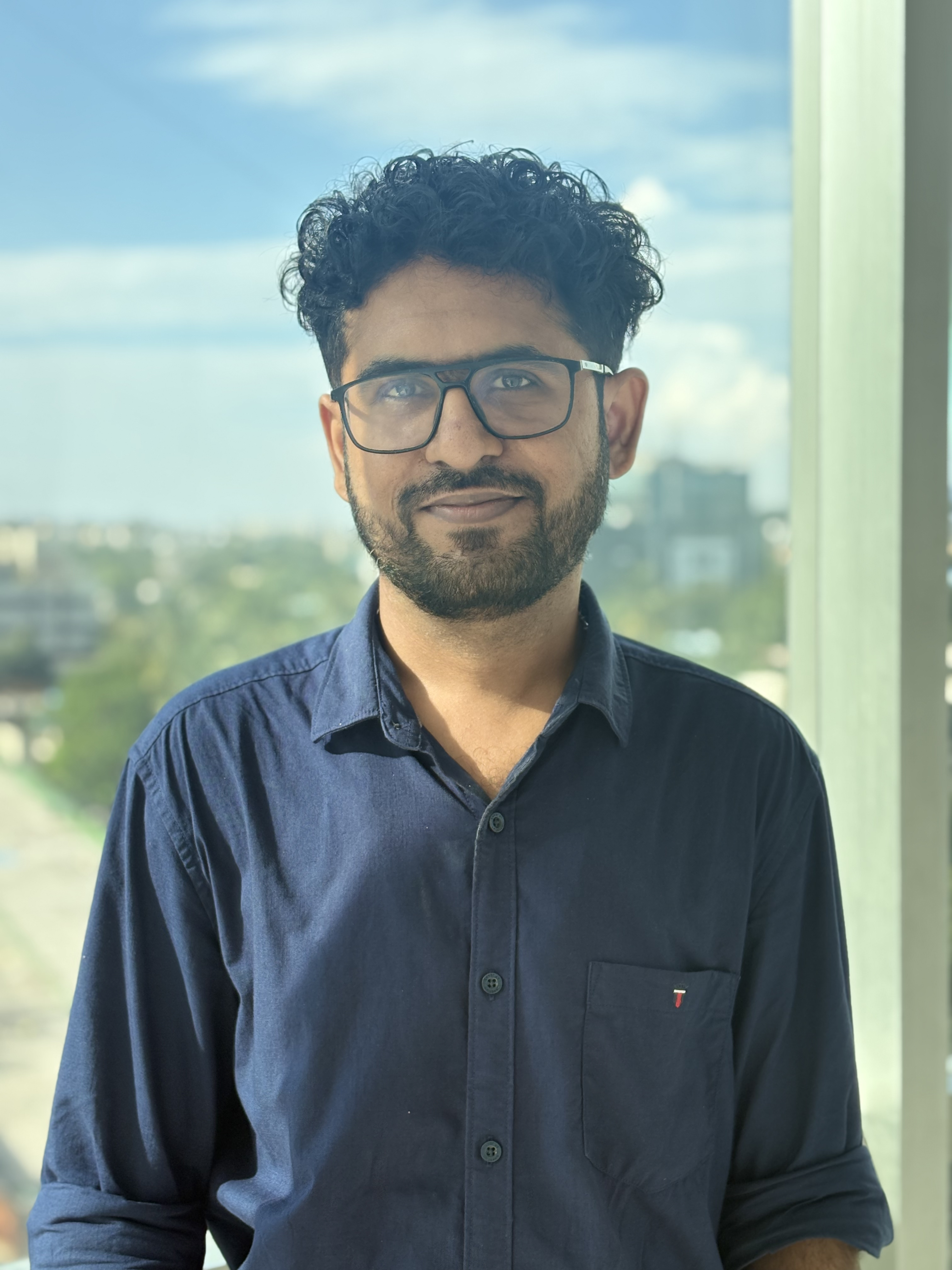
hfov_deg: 28.0
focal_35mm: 52
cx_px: 476
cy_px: 635
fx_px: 1907
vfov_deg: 36.8
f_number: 1.6
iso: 50
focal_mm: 5.96
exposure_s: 1/519
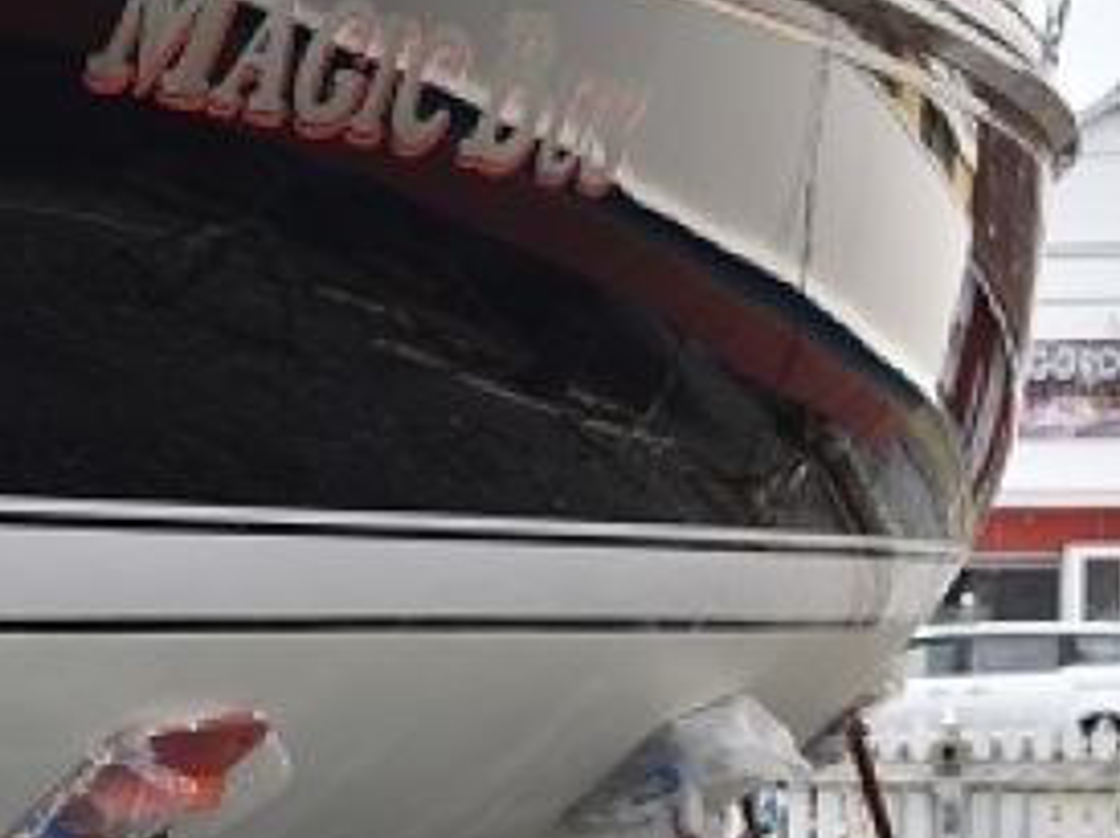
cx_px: -67
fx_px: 3879
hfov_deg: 16.0
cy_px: 813
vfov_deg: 12.2
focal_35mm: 120
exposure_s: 1/160
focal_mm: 38
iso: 100
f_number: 6.3
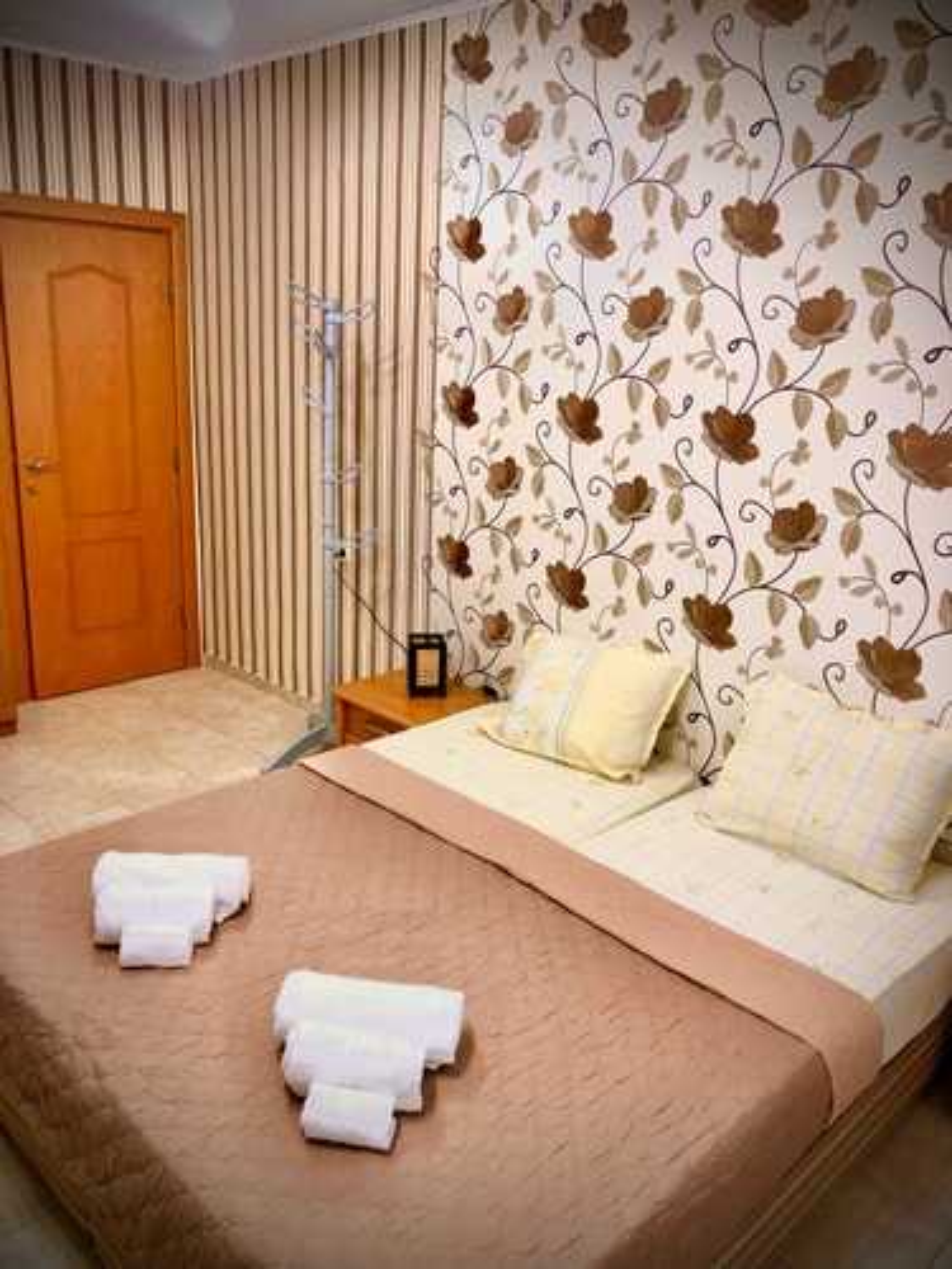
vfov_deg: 63.4
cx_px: 476
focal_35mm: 28
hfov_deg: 49.7
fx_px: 1027
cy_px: 634
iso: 80
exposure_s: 1/100
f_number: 1.8
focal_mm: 3.99
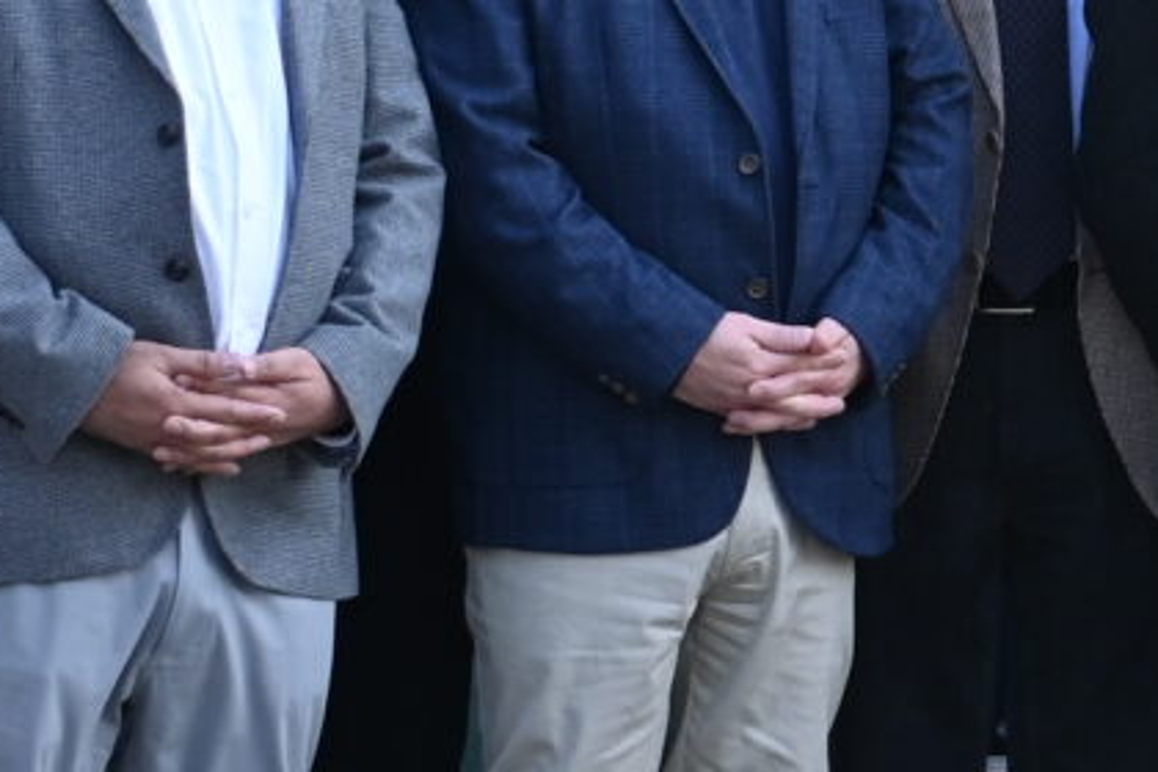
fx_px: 14699
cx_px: 2341
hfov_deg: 4.4
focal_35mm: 457
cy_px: -117
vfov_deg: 3.0
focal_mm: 50
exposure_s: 1/250
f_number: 4.5
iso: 200
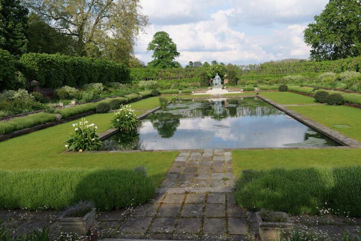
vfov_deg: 40.0
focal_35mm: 33
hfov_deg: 57.2
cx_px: 180
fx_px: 331
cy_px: 120
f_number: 6.3
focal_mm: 22
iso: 100
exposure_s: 1/200
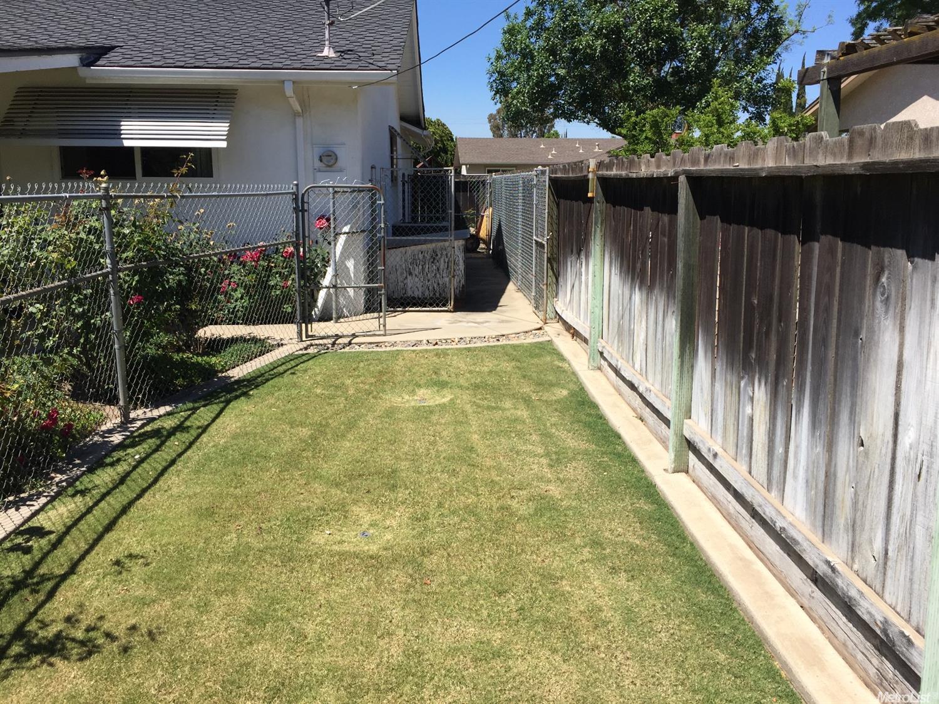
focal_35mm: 29
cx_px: 470
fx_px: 786
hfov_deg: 61.7
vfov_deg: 48.2
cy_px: 352
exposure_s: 1/1980
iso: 32
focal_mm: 4.15
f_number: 2.2
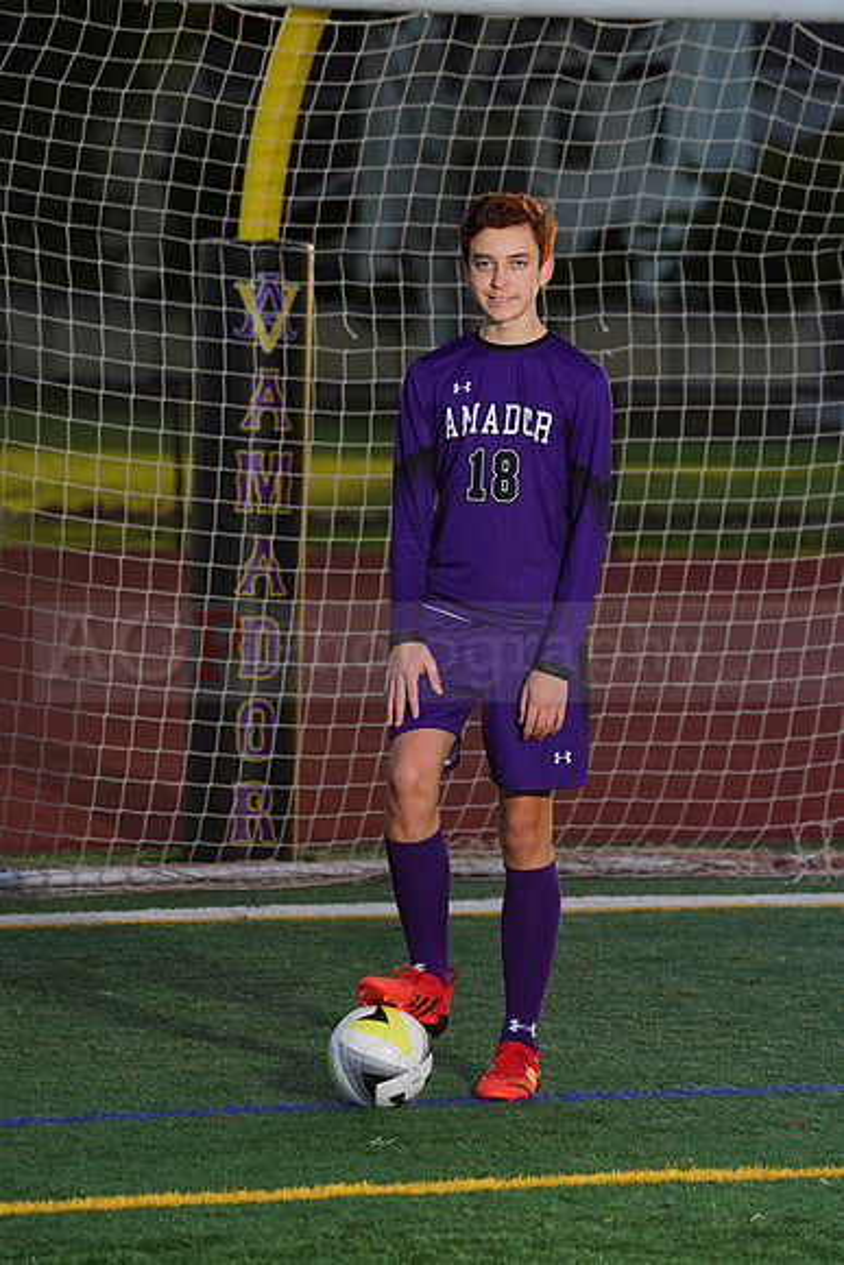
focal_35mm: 229
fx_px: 8048
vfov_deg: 9.0
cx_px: 422
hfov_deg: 6.0
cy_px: 632
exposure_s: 1/200
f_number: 7.1
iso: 100
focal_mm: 229
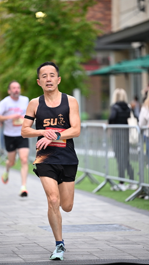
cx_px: 64
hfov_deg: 6.6
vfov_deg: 11.6
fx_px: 1298
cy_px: 132
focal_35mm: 185
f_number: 2.8
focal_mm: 175
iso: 1250
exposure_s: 1/1250
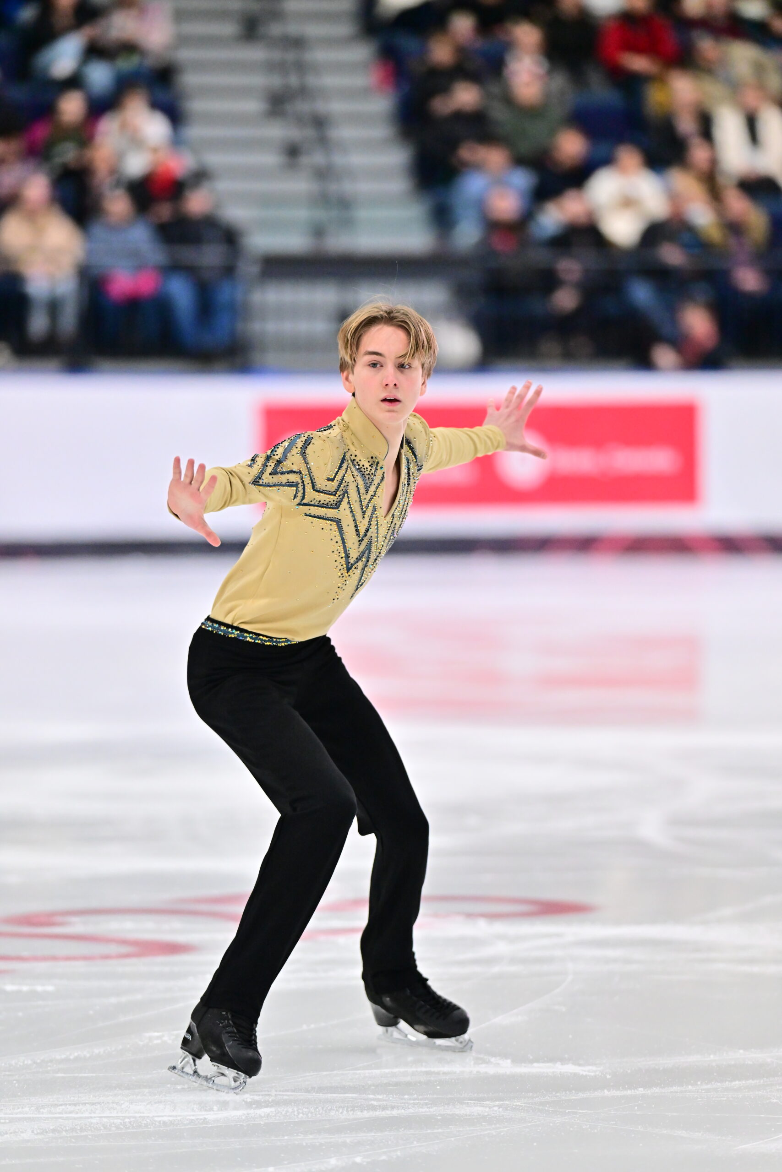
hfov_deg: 6.2
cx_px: 391
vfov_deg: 9.4
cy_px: 586
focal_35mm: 220
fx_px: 7167
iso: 2500
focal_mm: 220
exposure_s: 1/1000
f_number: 2.8
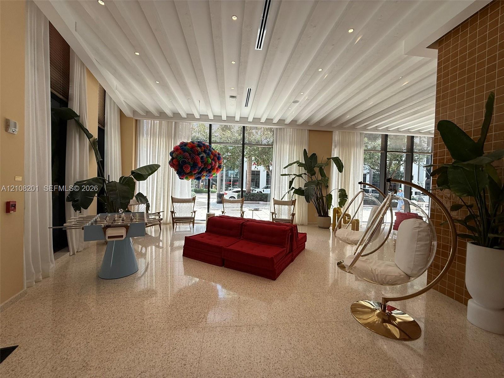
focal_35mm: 14
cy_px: 189
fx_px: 204
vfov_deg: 85.7
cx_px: 252
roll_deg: -1.6
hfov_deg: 102.1
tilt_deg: -0.1
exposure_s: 1/472
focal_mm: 2.22
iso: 50
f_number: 2.2
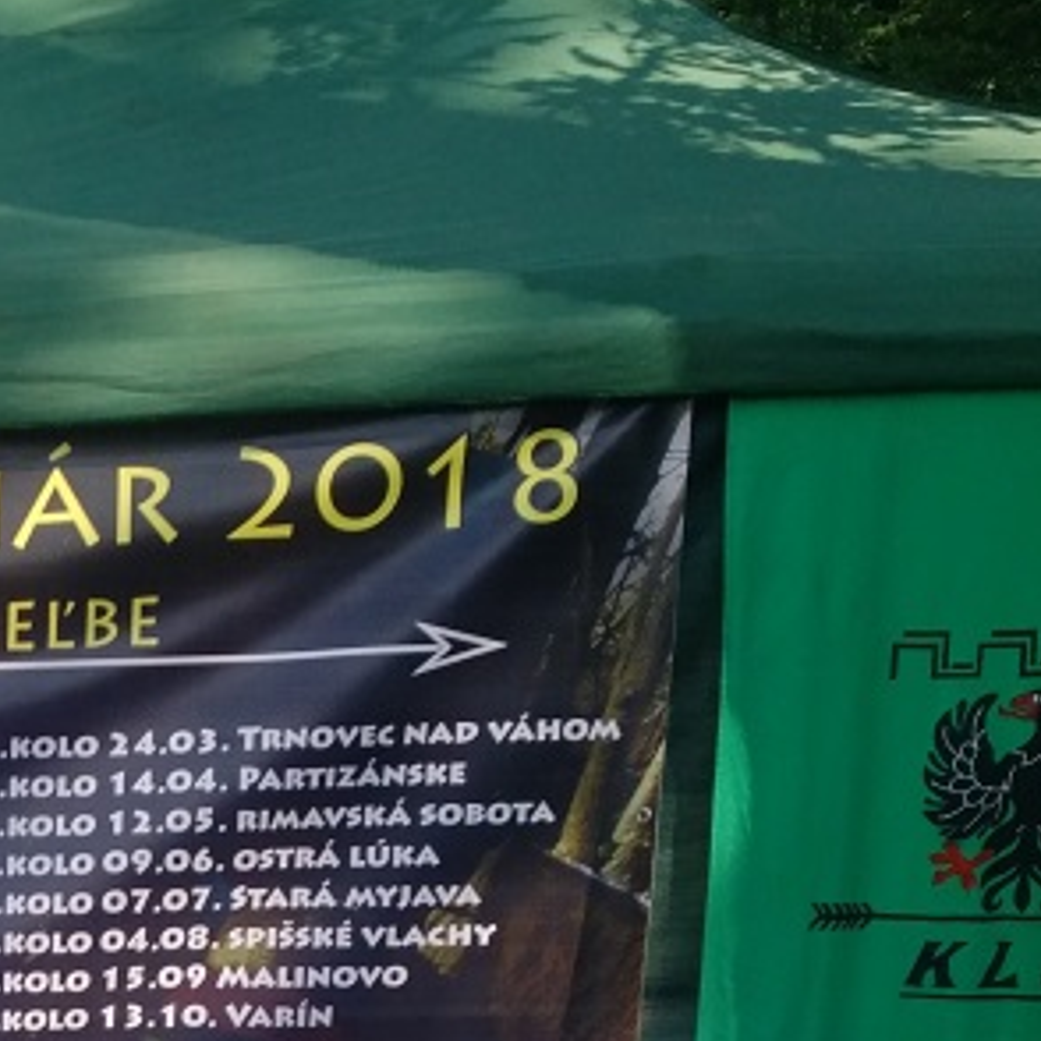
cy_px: 1271
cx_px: -687
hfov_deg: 17.8
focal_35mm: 83
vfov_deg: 19.6
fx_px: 2824
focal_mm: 4.75
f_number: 2.2
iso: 50
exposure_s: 1/589
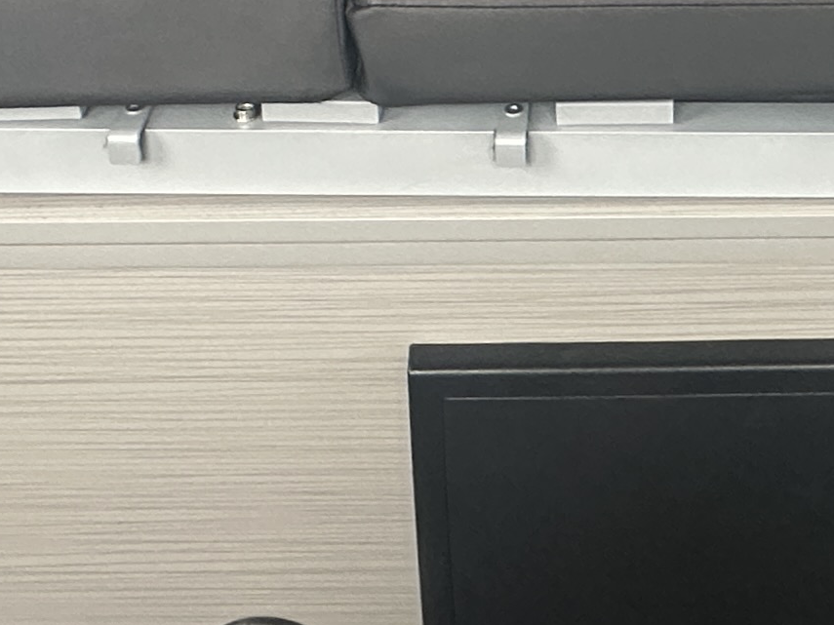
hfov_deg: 28.9
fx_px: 1590
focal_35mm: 66
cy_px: -400
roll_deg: +0.7
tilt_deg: -17.2
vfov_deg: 18.7
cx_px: 626
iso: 320
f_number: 2.2
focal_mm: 2.22
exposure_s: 1/70
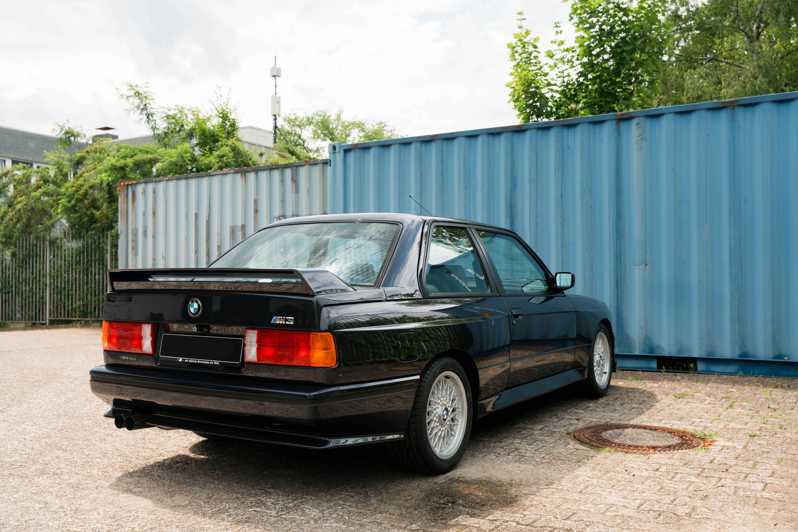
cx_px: 399
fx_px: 776
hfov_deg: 54.4
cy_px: 266
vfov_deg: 37.9
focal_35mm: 35
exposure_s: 1/125
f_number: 5.6
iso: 100
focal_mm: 35
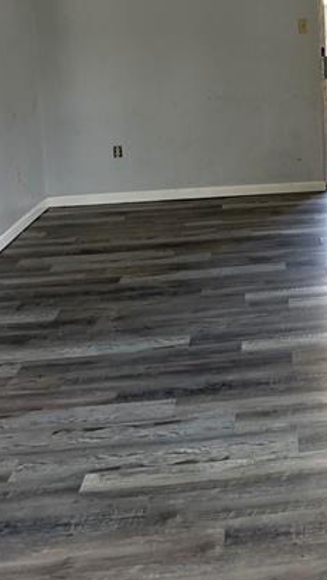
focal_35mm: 49
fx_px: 754
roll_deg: +0.6
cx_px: 358
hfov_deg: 23.0
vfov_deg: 40.5
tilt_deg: -7.6
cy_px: 124
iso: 200
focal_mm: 6.76
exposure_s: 1/86
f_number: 1.78
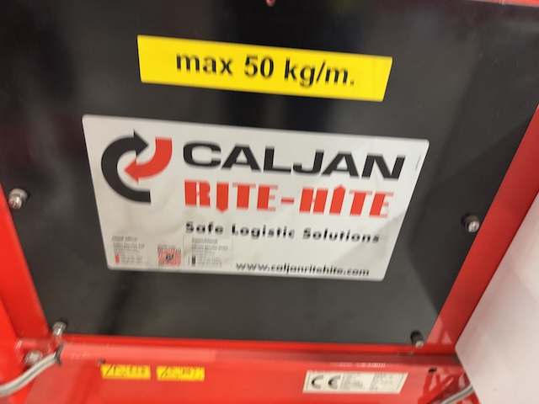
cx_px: 270
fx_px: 374
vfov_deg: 56.8
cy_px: 202
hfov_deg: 71.6
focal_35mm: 24
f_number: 1.78
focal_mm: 6.76
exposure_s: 1/50
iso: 800
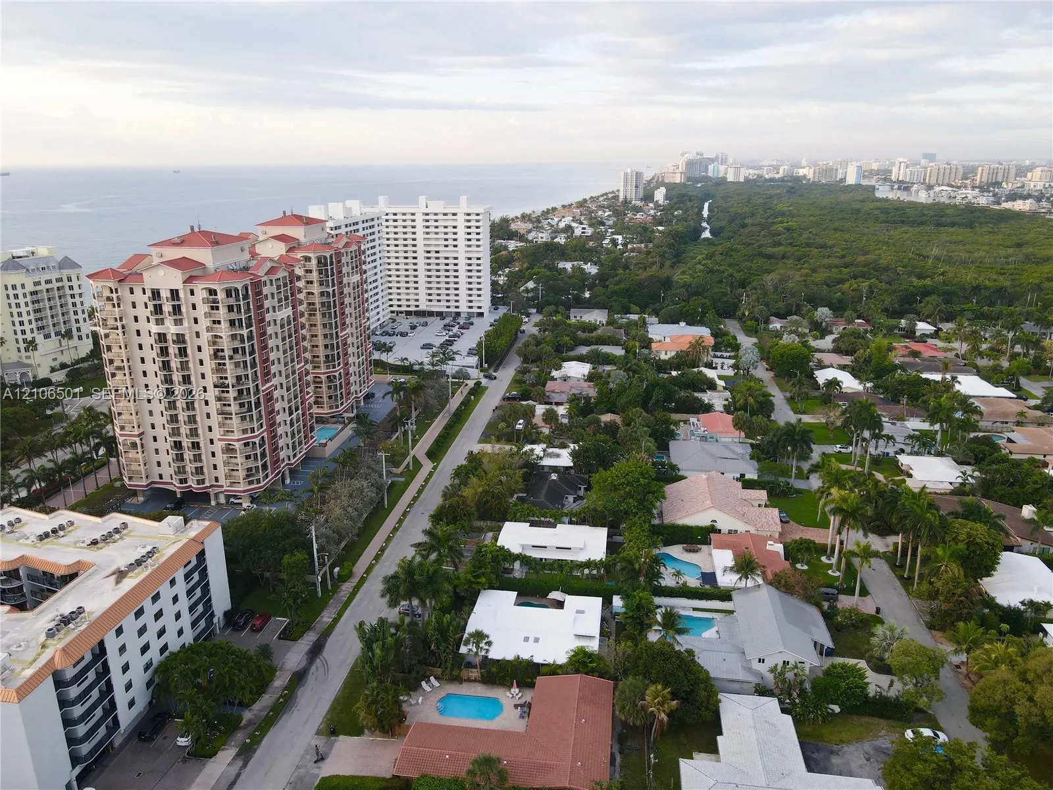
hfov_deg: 71.6
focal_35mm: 24
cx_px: 526
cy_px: 395
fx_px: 730
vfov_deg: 56.8
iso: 100
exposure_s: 1/100
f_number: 2.8
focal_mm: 4.5
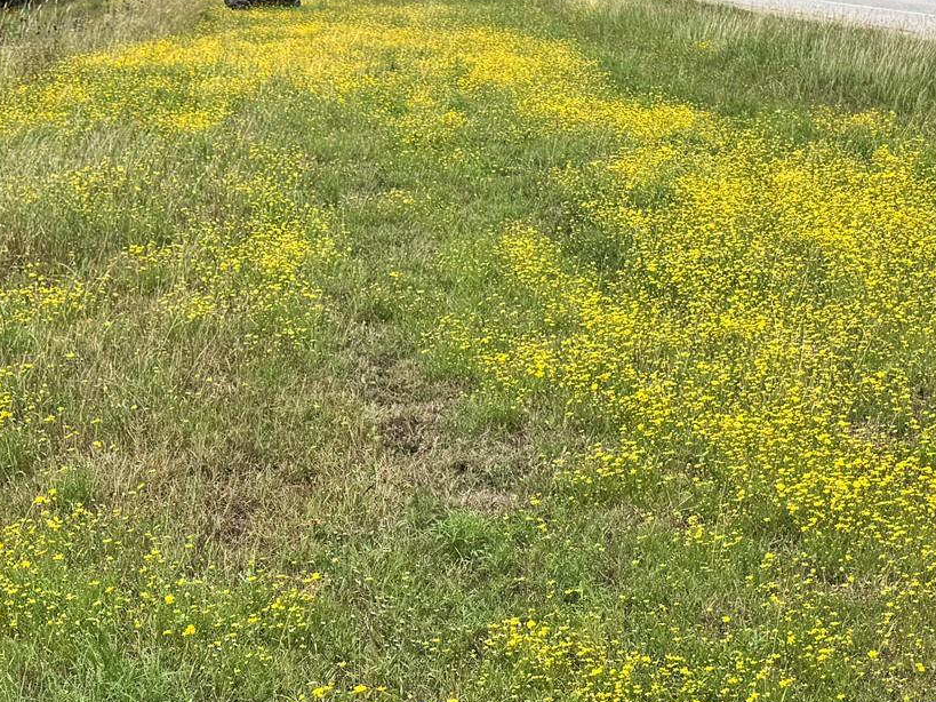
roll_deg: -0.7
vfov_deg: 22.3
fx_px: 1622
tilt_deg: -28.9
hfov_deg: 31.7
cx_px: 249
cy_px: 862
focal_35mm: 60
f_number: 1.78
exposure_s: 1/3247
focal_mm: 6.76
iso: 80
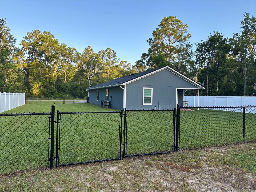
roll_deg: -0.9
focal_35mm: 24
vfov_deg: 56.8
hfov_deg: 71.6
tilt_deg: +0.5
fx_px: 177
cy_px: 96
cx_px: 128
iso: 80
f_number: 1.78
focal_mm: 6.86
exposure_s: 1/541
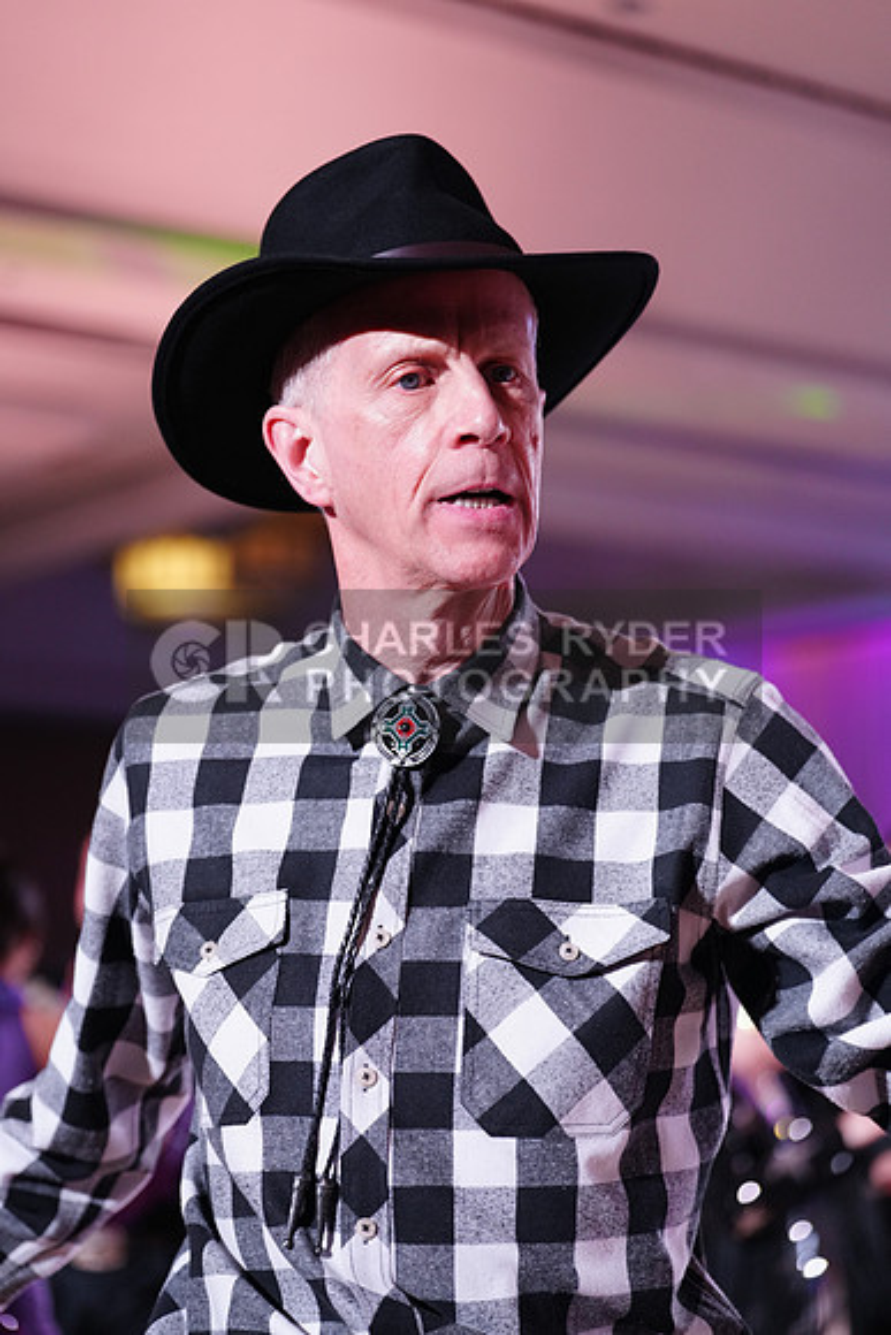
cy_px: 668
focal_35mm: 70
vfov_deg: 28.8
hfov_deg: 19.5
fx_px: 2597
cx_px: 446
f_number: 2.8
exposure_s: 1/400
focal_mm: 70
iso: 2000
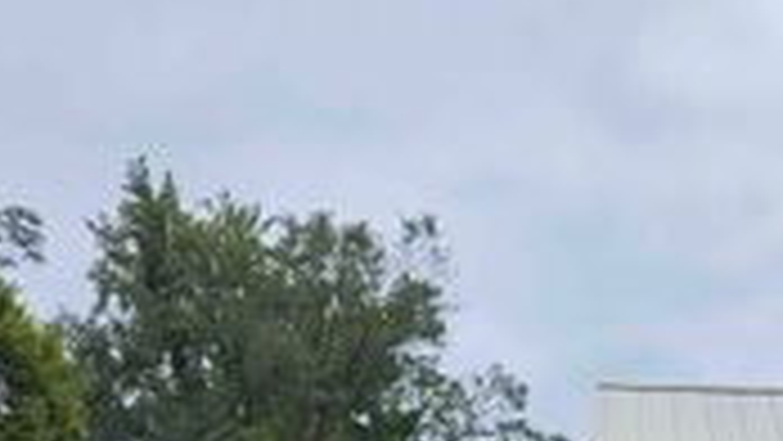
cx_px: 612
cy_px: 664
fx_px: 1495
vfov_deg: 15.5
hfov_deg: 28.8
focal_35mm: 72
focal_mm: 5.4
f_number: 1.8
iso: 25
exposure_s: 1/1884
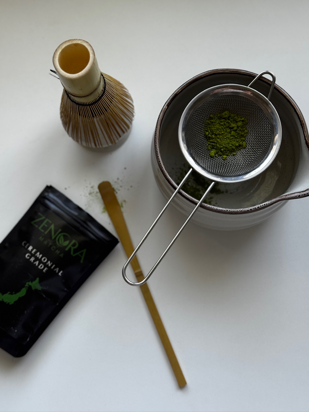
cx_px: 154
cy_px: 206
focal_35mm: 48
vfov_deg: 39.7
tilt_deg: -79.7
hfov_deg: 30.3
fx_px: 571
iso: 100
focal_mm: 6.76
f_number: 1.78
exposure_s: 1/113
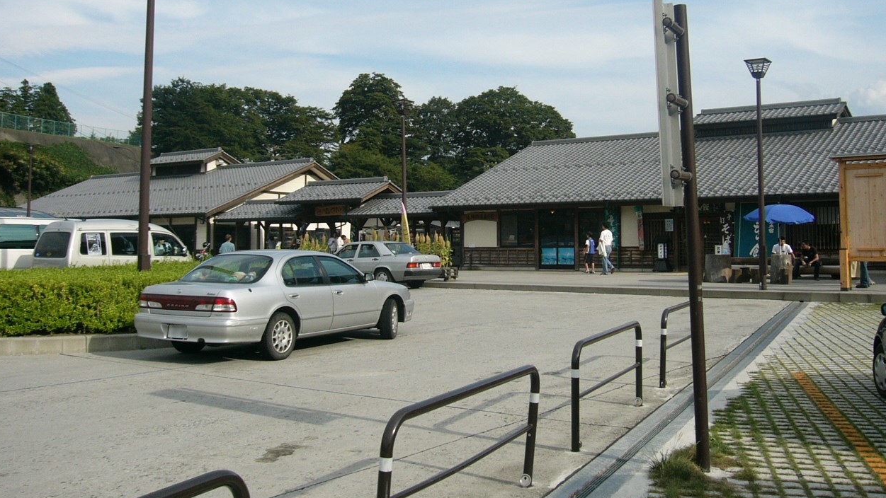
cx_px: 444
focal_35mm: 39
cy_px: 175
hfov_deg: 51.6
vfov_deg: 30.3
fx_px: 916
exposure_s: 1/125
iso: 50
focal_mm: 5.8
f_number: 8
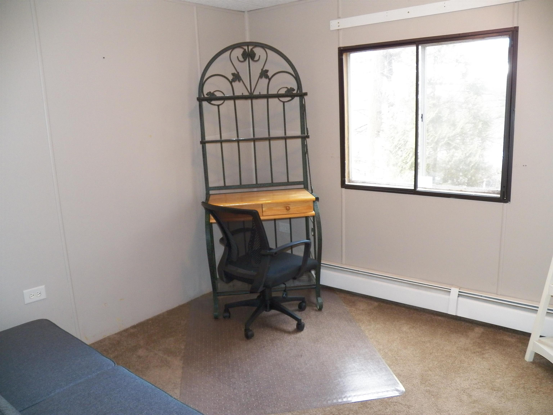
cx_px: 276
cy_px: 208
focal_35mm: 28
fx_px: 447
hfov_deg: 63.4
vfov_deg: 49.7
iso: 320
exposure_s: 1/30
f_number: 2.8
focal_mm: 4.9
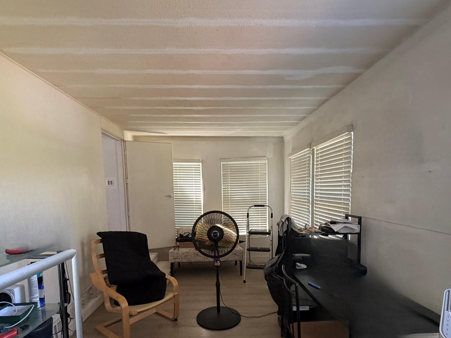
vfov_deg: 67.7
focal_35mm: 19
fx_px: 248
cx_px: 220
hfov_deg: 84.7
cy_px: 210
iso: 320
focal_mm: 2.22
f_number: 2.2
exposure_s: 1/60
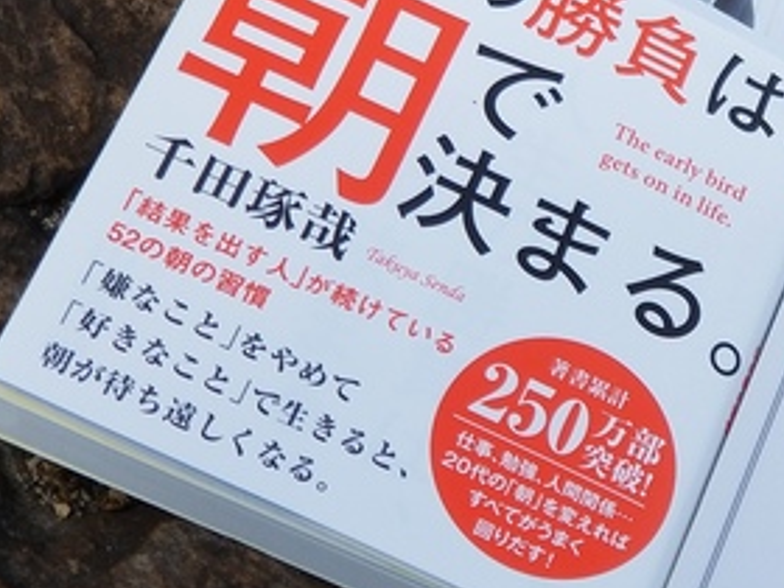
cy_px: 221
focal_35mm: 104
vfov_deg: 14.2
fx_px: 2355
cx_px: 764
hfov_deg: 18.5
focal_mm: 6
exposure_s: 1/876
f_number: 2.4
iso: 25
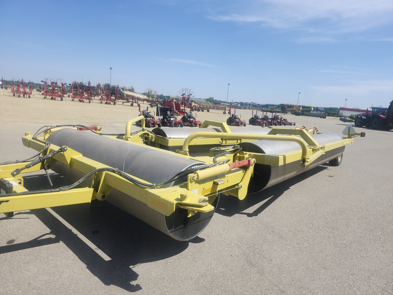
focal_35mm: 23
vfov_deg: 58.9
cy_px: 148
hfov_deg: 73.9
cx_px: 196
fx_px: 261
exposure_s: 1/1804
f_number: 1.8
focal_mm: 5.54
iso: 25
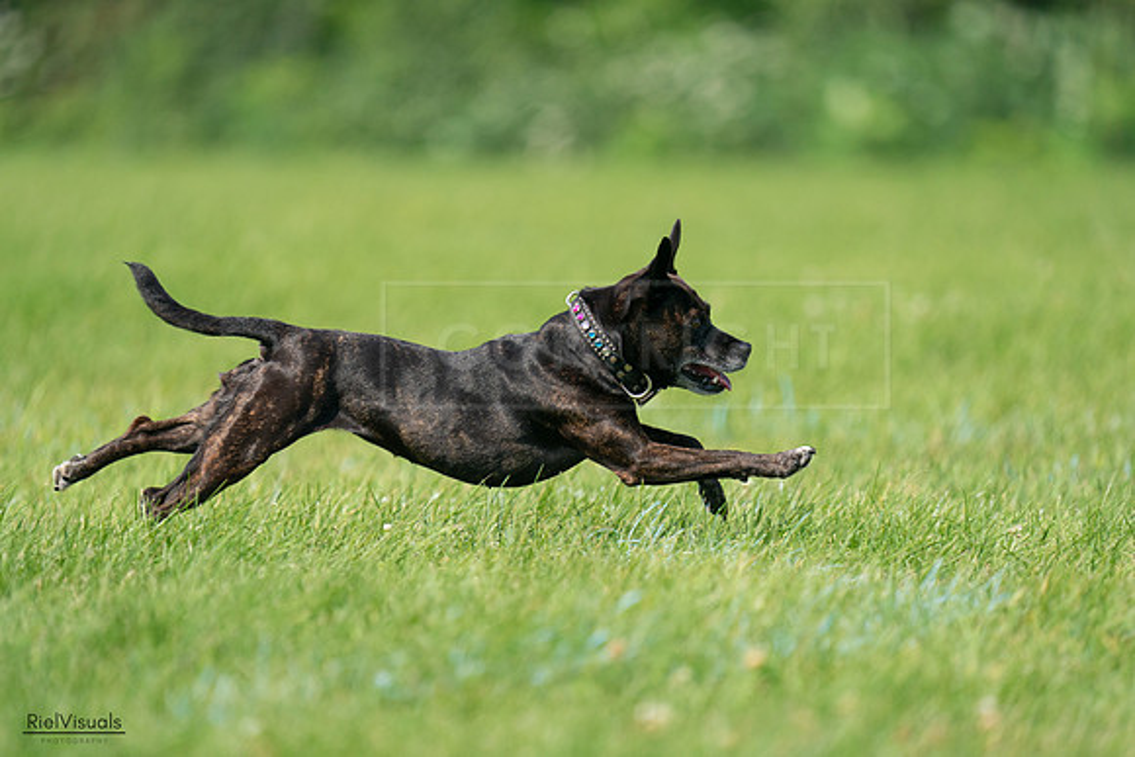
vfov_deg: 3.1
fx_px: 14001
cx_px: 568
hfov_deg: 4.6
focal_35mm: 444
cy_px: 378
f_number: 6.3
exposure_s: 1/4000
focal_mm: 444
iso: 1250
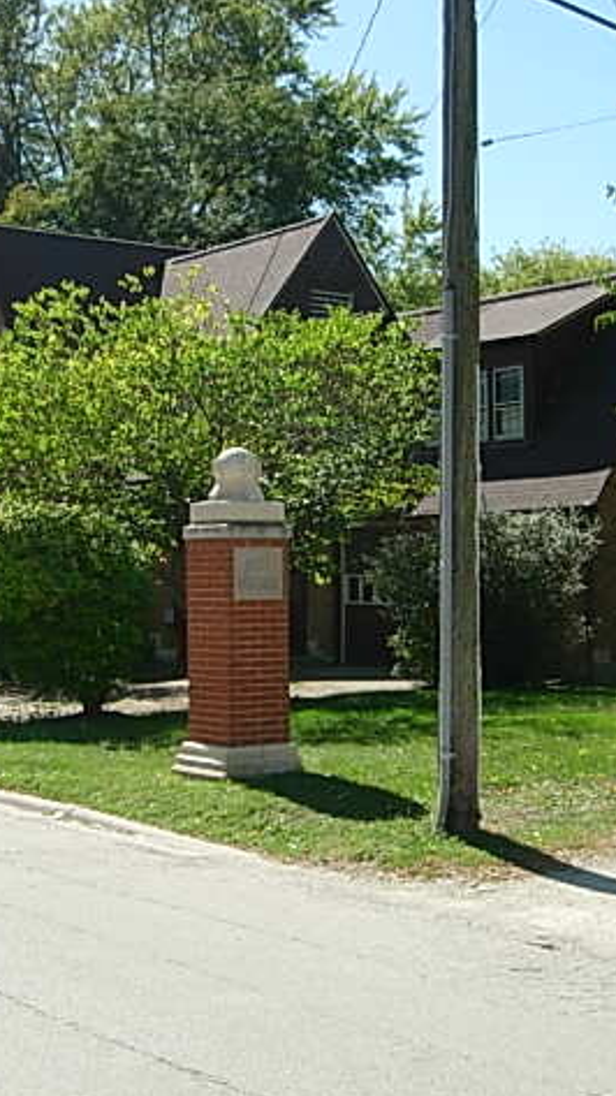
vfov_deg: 37.2
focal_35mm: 56
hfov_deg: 21.4
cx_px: 264
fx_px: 1626
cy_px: 551
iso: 79
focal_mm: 7.8
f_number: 4.8
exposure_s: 1/418
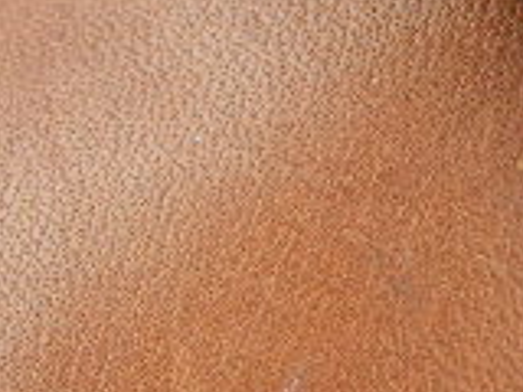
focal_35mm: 180
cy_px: -118
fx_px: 2720
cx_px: 569
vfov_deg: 8.1
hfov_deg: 10.8
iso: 200
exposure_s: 1/2.7
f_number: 3.8
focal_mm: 8.1
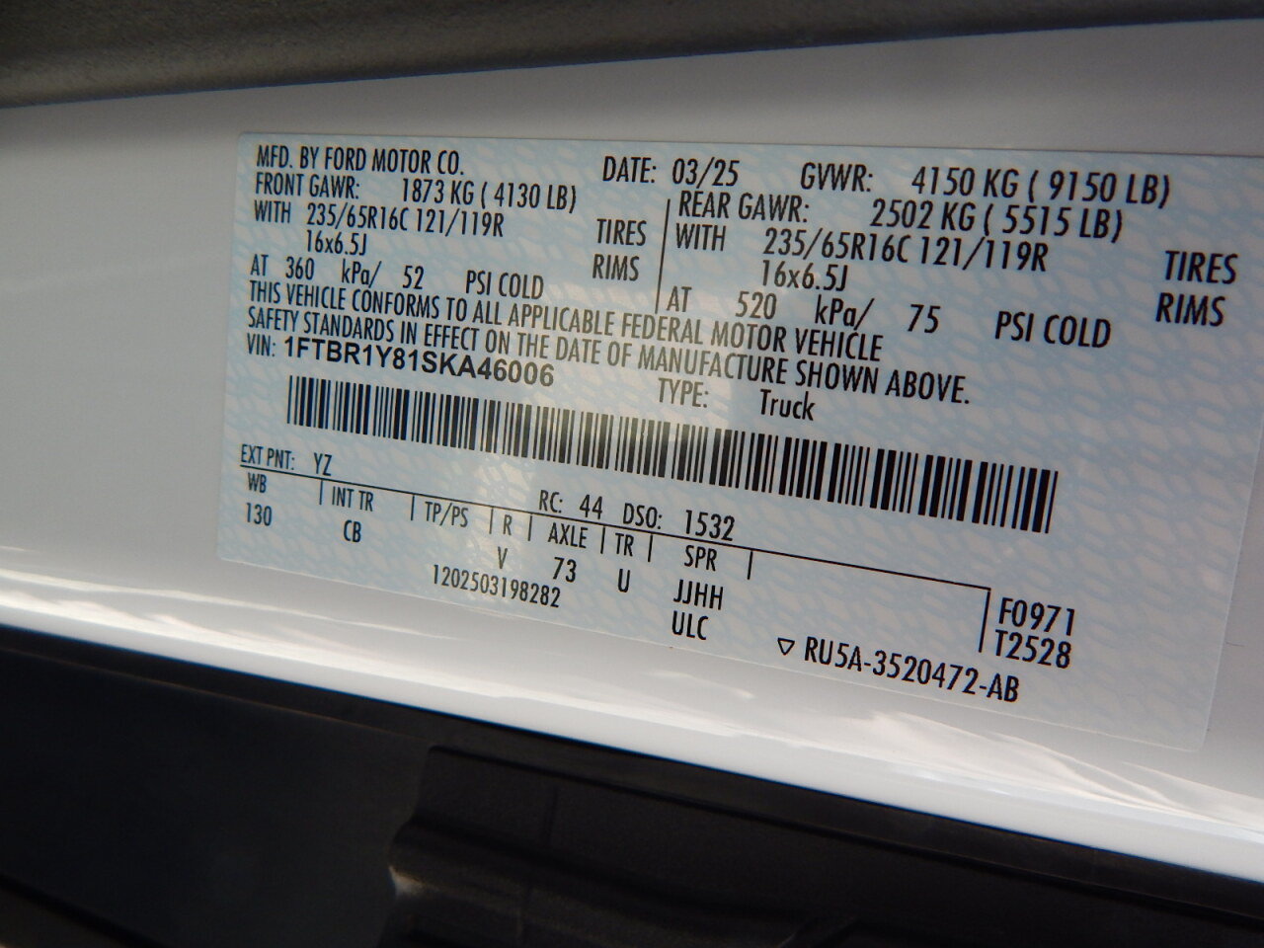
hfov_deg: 76.4
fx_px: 803
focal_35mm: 22
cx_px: 632
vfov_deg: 61.1
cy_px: 474
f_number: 3
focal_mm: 4
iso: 125
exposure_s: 1/200
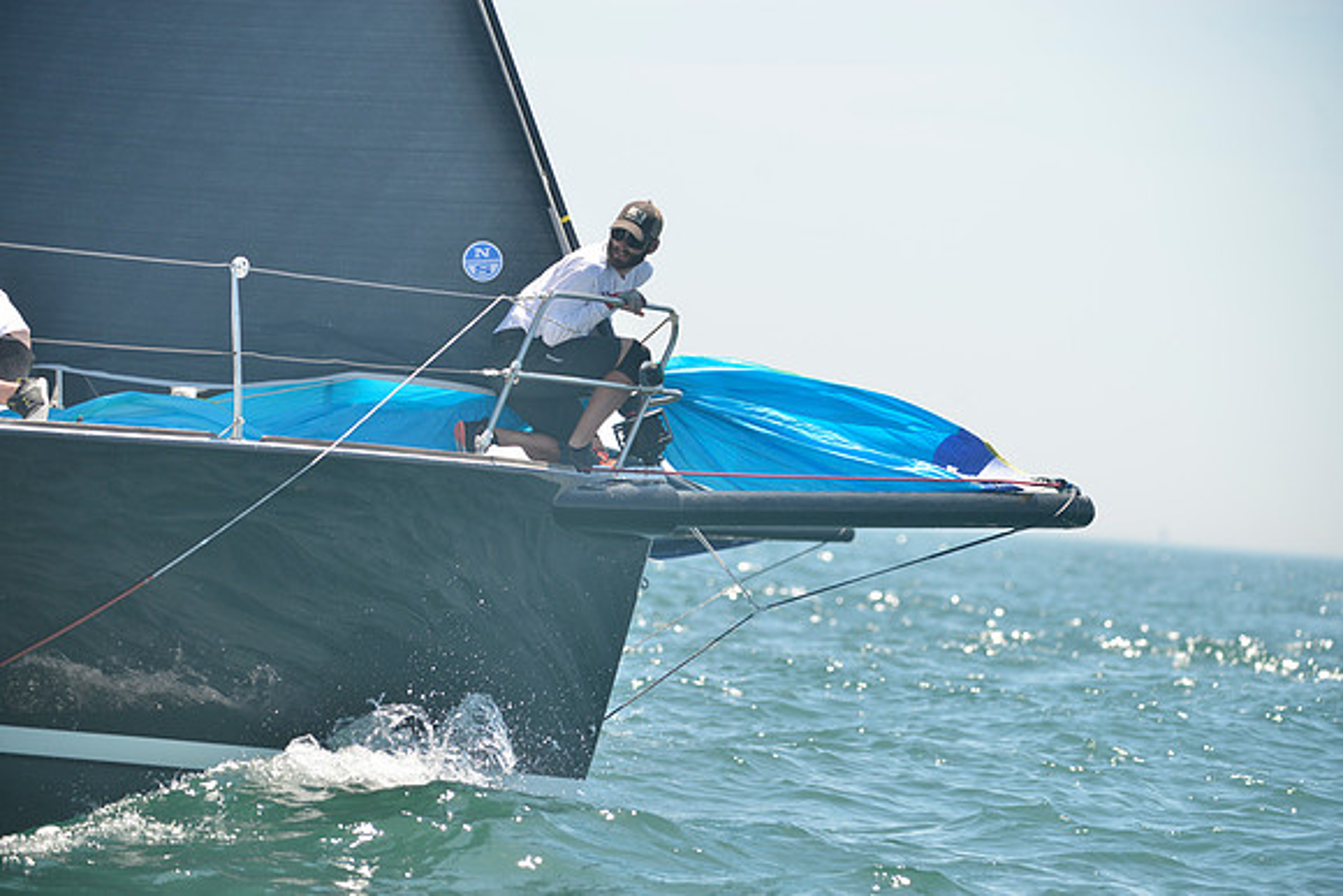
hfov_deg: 10.3
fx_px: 7463
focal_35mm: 200
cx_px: 672
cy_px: 448
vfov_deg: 6.9
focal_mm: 200
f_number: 4.5
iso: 280
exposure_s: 1/1000
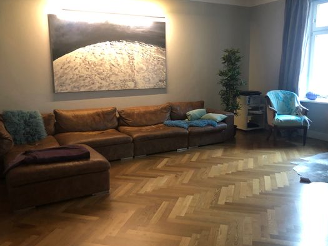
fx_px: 303
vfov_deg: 44.2
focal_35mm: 32
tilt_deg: -10.8
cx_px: 167
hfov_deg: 56.8
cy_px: 125
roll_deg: +2.2
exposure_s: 1/11
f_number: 1.8
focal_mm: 3.99
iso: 100
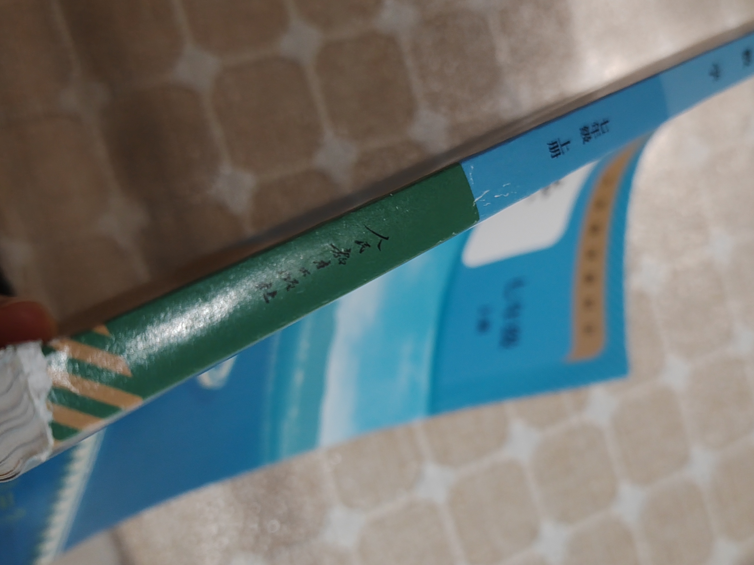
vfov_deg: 40.5
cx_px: 423
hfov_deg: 52.5
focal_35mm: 35
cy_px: 347
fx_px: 762
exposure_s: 1/33
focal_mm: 5.25
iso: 1250
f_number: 1.8
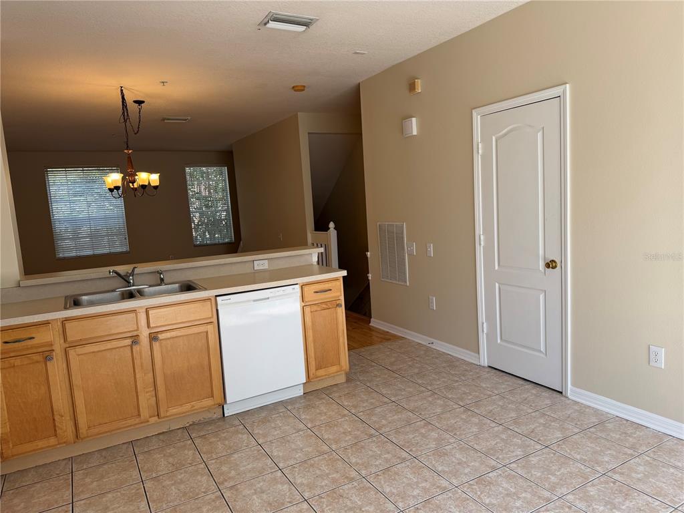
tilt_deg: -7.0
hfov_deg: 71.6
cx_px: 342
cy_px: 256
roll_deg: +4.1
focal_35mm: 24
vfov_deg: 56.8
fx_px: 474
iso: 80
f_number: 1.78
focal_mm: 6.76
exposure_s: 1/327
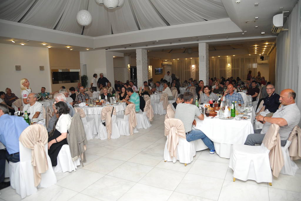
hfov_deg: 73.8
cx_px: 150
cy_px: 100
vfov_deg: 53.1
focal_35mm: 24
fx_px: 201
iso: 1600
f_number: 4
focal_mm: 24
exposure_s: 1/160
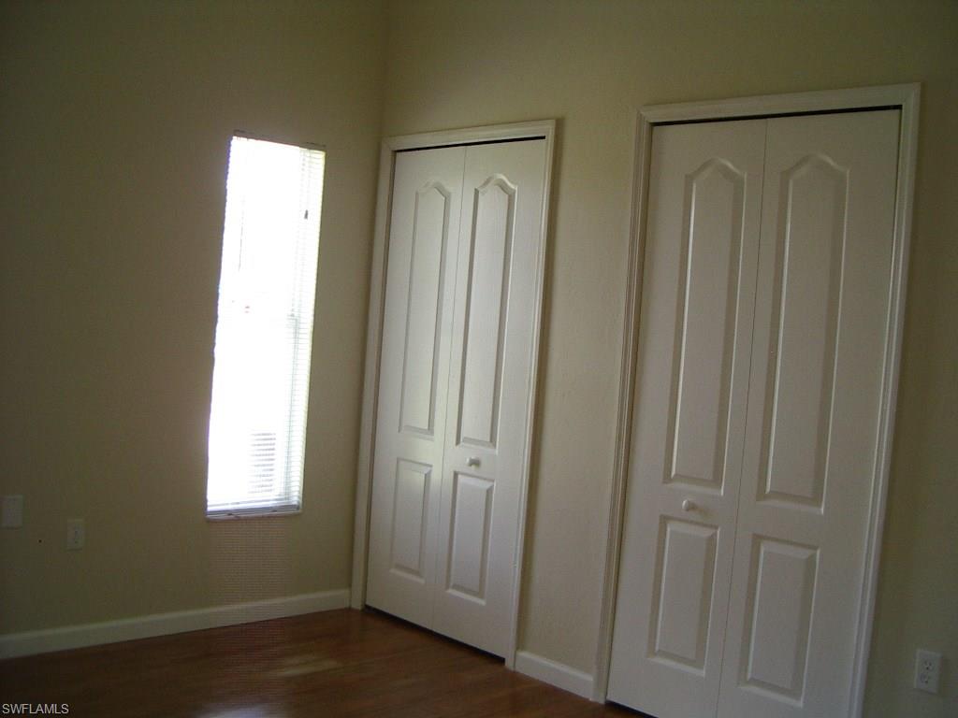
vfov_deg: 37.7
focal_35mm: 38
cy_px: 359
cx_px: 479
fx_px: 1052
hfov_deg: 49.0
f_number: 2.6
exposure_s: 1/80
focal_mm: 5.8
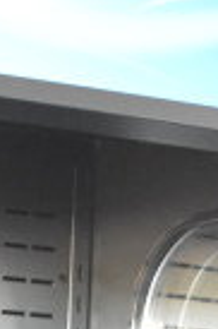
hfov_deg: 6.6
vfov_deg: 9.3
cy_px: 748
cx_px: -254
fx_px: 1830
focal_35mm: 201
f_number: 3.5
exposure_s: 1/30
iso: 4000
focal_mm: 20
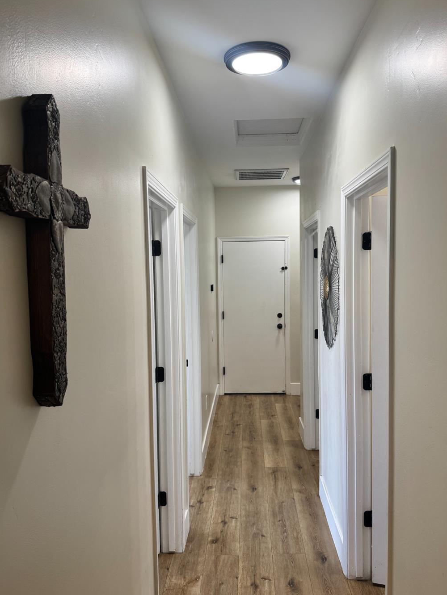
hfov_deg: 51.4
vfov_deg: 65.3
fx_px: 465
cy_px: 293
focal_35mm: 27
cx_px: 236
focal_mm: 6.76
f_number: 1.78
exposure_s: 1/120
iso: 125
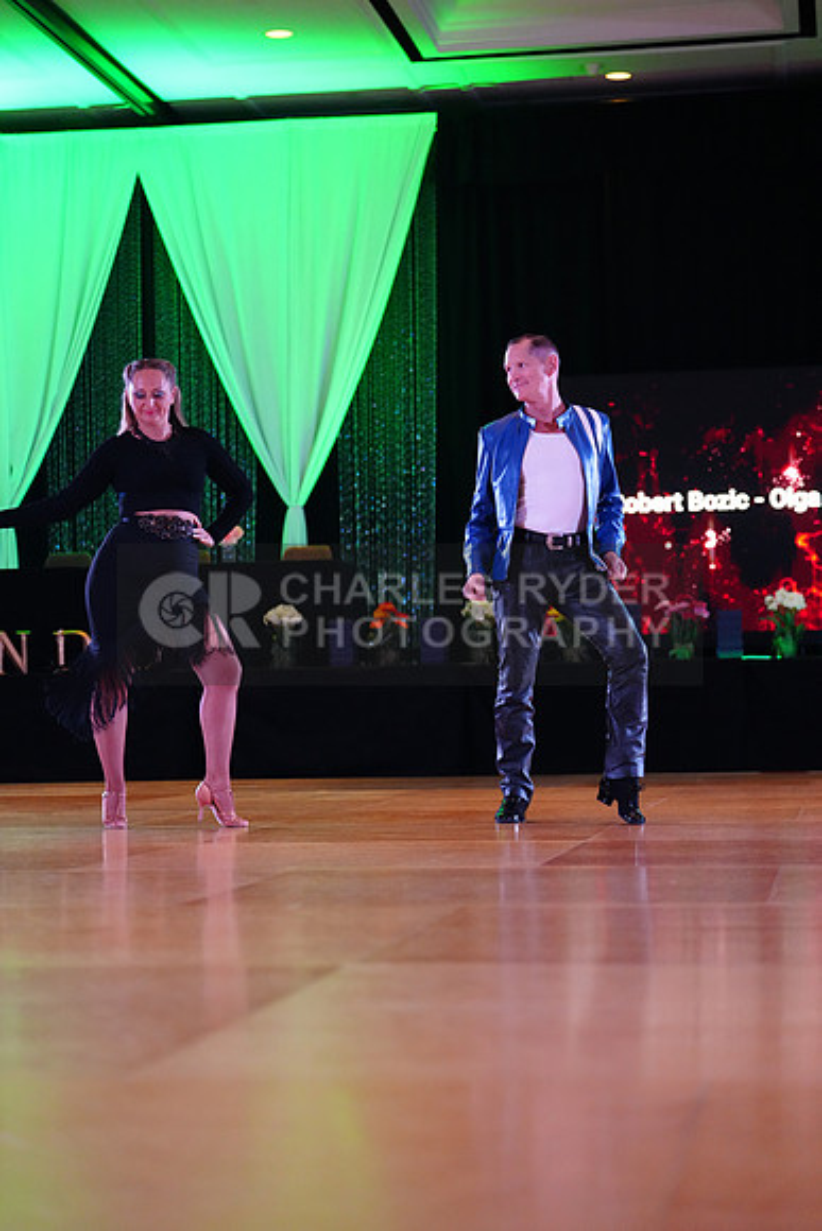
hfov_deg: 19.5
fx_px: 2396
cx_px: 411
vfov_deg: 28.8
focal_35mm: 70
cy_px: 616
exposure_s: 1/400
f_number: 2.8
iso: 6400
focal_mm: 70
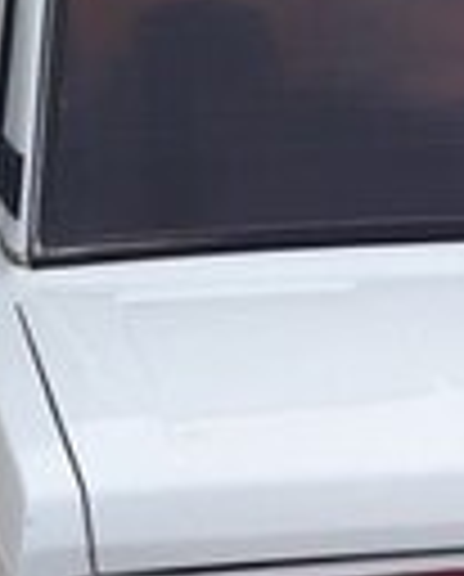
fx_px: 1745
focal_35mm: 102
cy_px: 760
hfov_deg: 14.6
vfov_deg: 17.5
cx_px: 581
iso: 40
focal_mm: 3.6
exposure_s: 1/381
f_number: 1.9
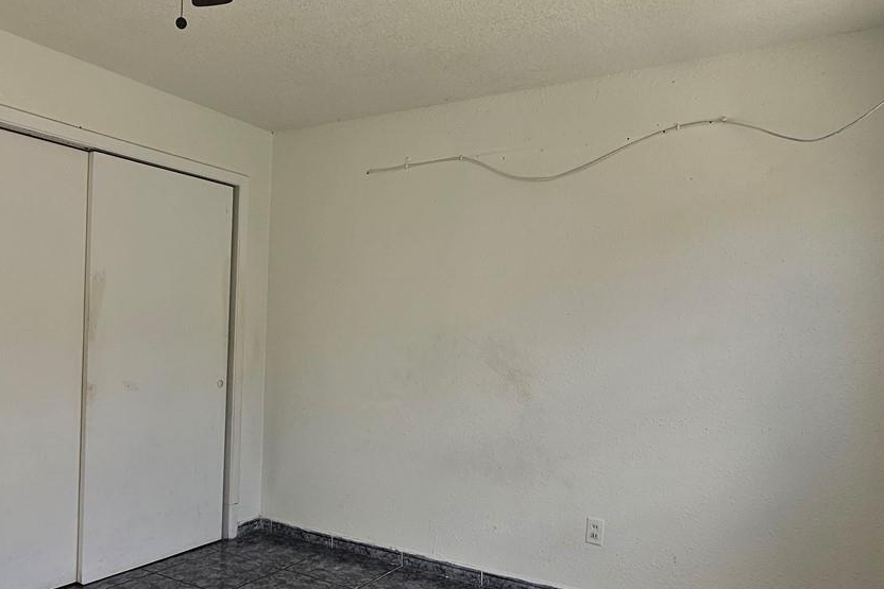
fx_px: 639
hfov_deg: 68.7
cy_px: 325
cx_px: 353
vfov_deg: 49.5
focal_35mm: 26
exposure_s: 1/137
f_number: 2.2
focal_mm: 2.2
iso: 50
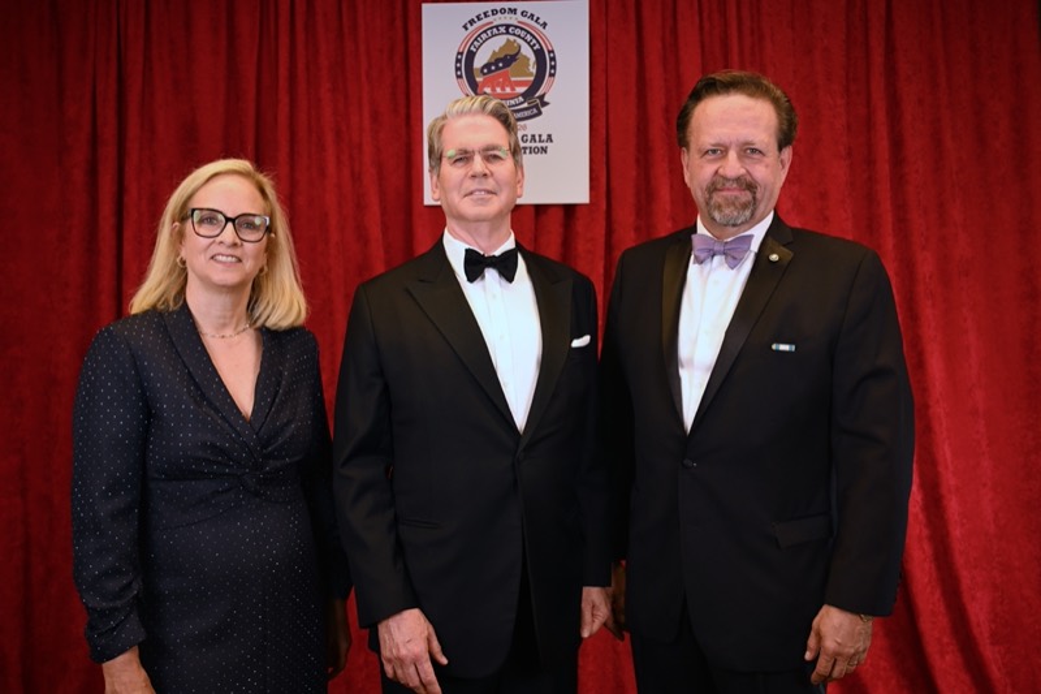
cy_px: 347
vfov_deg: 37.8
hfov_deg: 54.4
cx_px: 520
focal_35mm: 35
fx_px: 1012
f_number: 4
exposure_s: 1/125
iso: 640
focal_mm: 35
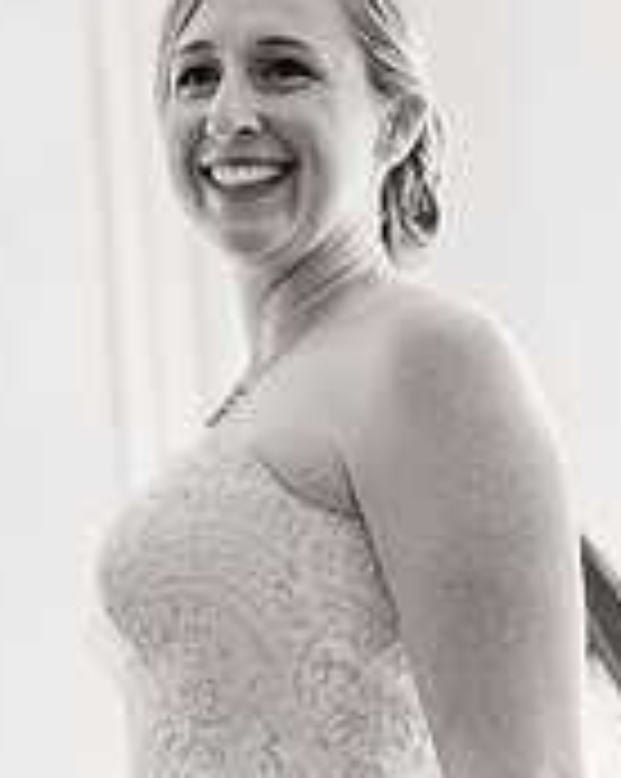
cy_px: 360
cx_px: 320
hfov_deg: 12.6
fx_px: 2808
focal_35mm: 122
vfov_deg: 15.8
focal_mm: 50
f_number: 2.2
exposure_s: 1/800
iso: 640
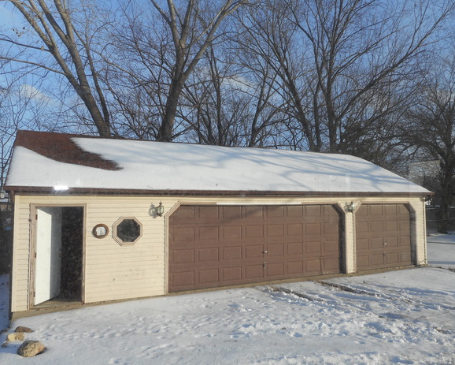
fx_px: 364
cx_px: 247
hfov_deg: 63.9
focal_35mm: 27
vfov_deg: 53.2
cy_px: 187
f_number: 3.7
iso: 80
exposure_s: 1/640
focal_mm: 4.5
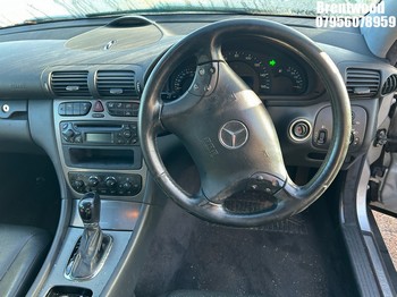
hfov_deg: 67.3
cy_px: 148
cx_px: 198
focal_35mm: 26
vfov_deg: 53.0
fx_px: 298
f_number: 1.5
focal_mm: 5.7
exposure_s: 1/121
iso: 125
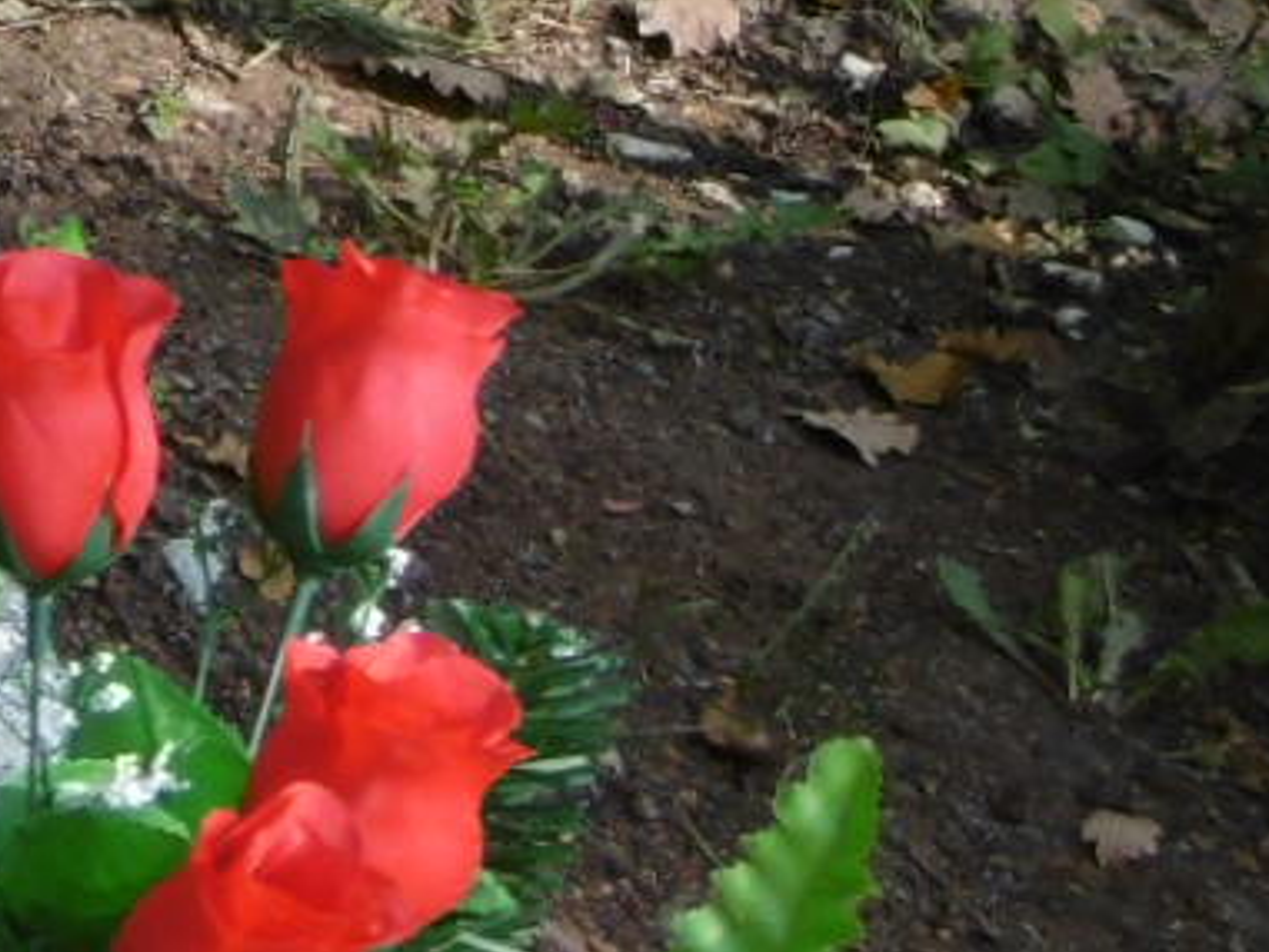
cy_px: -1418
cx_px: -1515
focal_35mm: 231
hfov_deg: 8.1
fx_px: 8471
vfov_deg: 6.1
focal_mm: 7.7
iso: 100
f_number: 3.8
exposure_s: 1/250
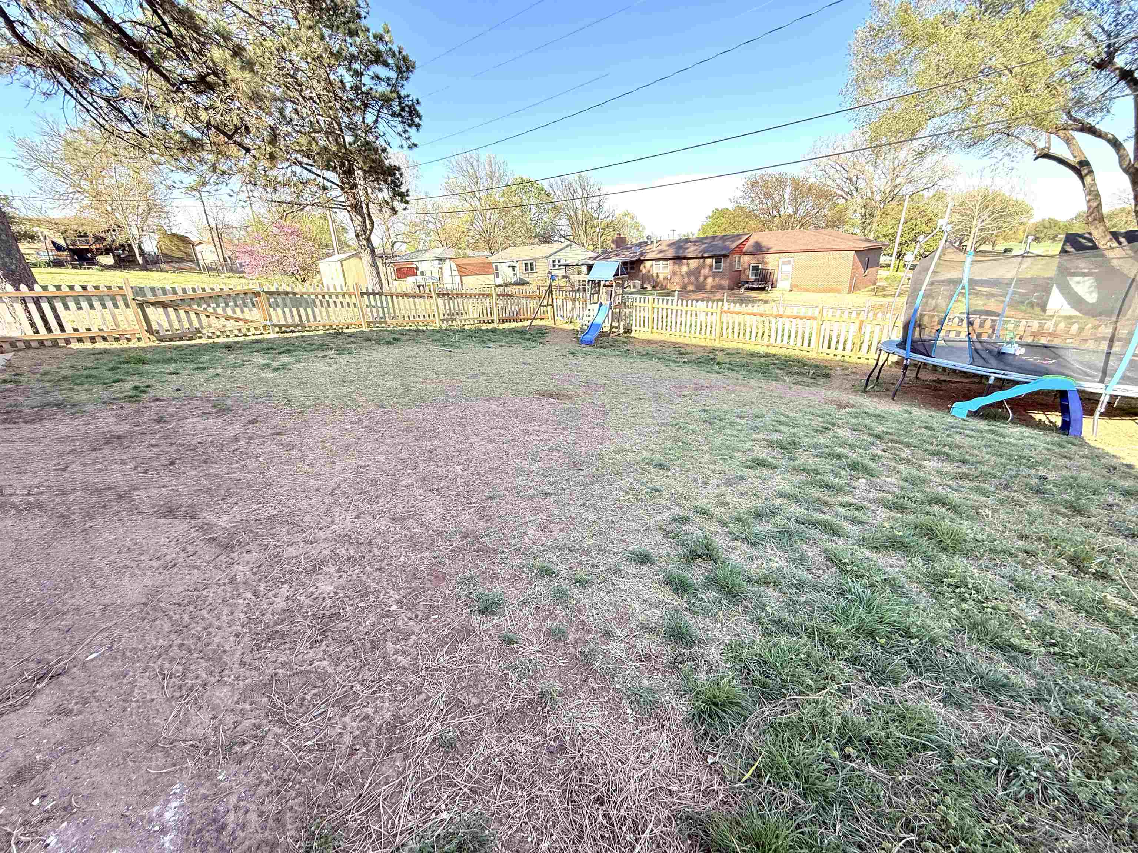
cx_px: 569
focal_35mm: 14
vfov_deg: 85.7
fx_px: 460
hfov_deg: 102.1
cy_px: 426
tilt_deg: -19.6
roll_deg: +2.2
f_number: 2.2
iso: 64
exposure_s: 1/451
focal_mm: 2.22
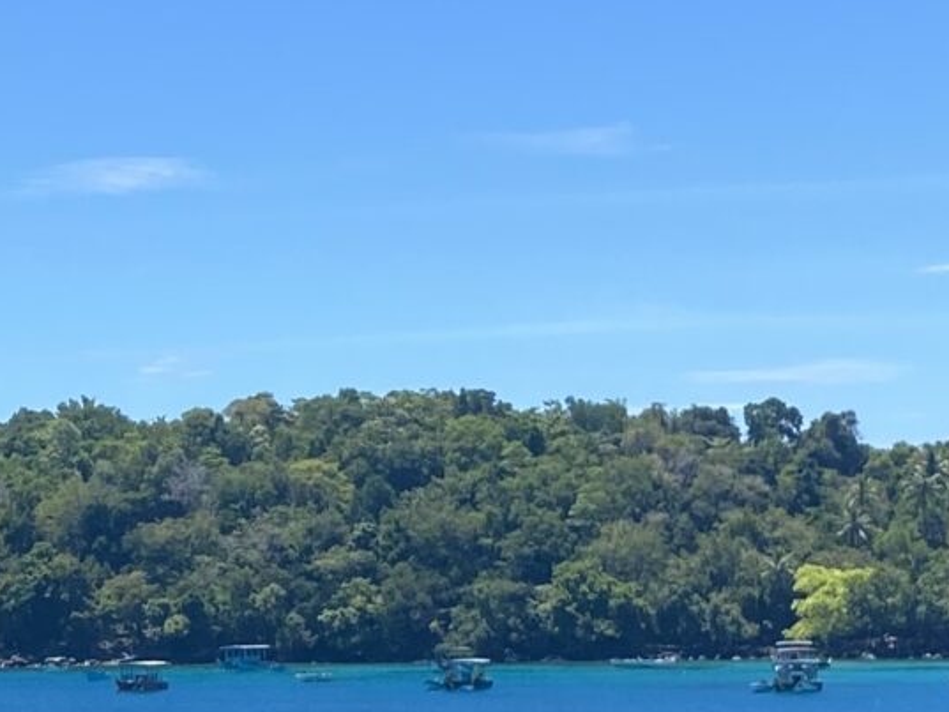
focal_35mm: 124
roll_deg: +1.3
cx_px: -7
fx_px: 3400
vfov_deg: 11.8
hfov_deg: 15.6
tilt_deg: -2.5
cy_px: 730
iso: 32
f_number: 1.8
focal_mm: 4.25
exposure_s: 1/2625
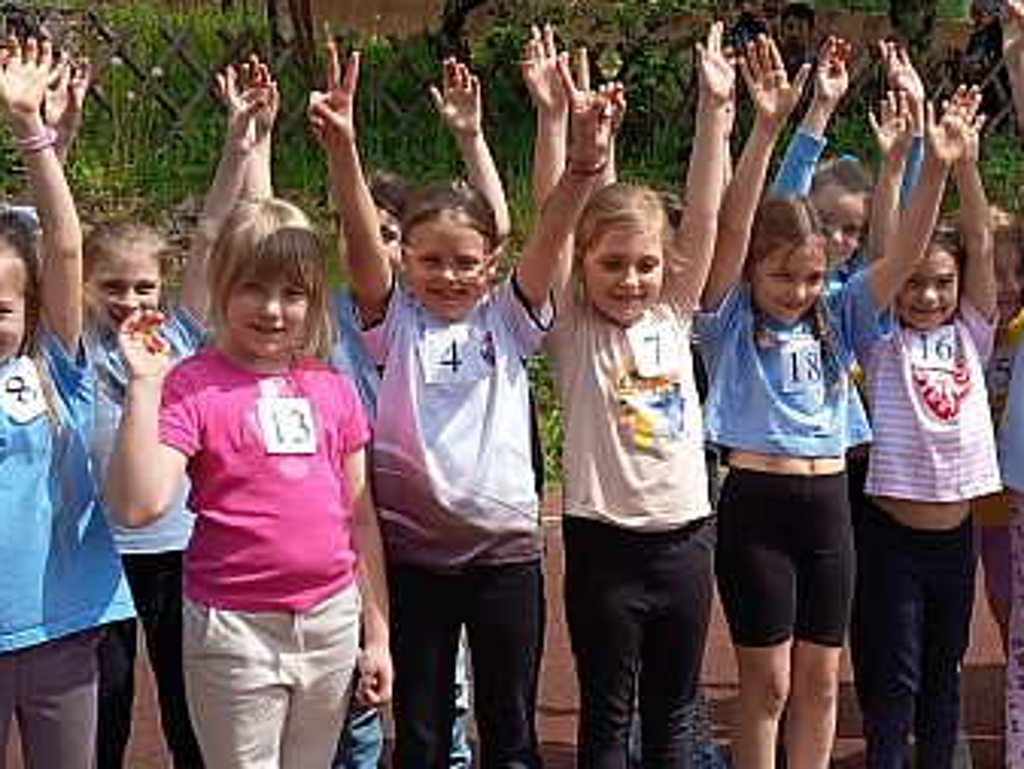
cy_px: 441
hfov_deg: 33.5
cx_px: 668
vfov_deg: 25.6
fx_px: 1687
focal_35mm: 57
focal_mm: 5.27
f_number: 1.7
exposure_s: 1/481
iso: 52
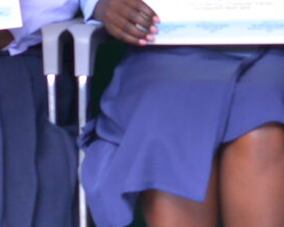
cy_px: -26
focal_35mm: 432
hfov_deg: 4.4
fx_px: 3629
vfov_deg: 3.6
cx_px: 470
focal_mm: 50
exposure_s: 1/160
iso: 640
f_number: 4.5
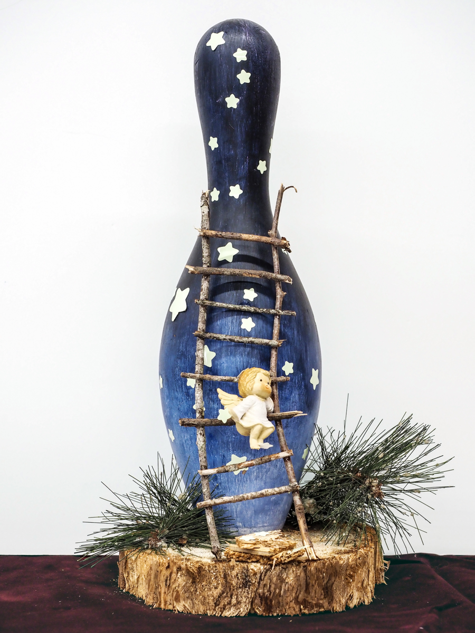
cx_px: 238
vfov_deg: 28.6
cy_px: 316
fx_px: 1244
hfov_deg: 21.6
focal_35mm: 68
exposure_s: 1/60
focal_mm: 34
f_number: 5
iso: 1000
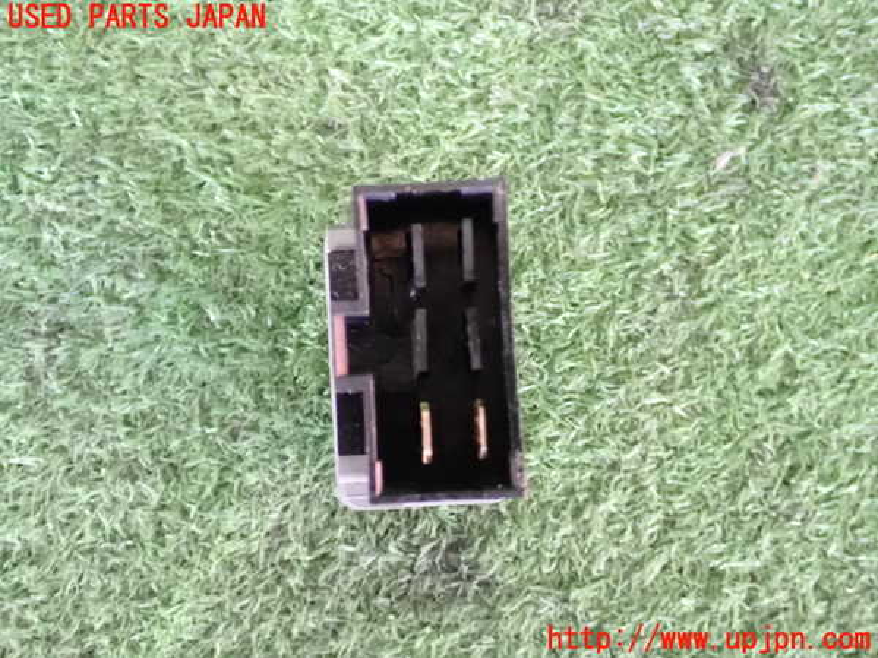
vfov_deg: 30.9
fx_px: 1192
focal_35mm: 47
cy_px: 329
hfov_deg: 40.4
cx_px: 439
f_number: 3.1
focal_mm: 8.4
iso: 1600
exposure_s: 1/60
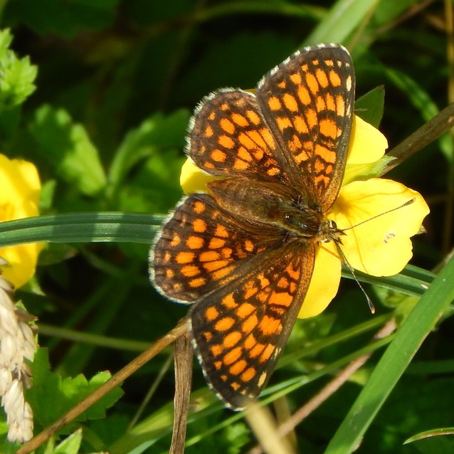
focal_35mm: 409
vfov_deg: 4.3
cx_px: 292
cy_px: 227
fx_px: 6069
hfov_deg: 4.3
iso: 125
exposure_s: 1/200
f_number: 5.7
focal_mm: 62.2
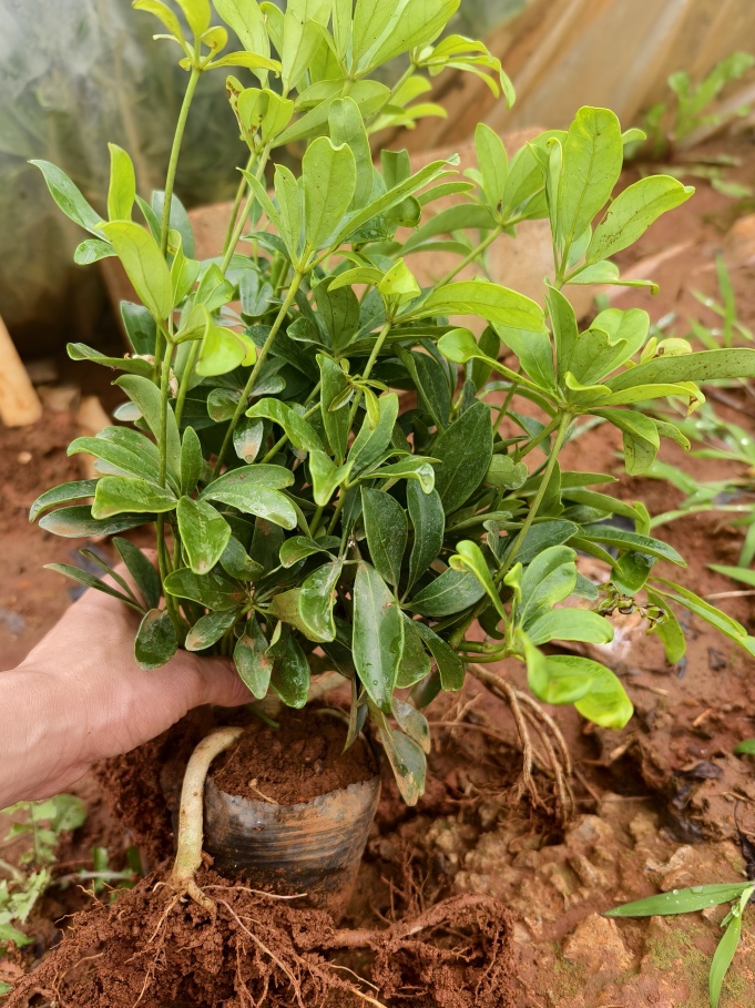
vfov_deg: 65.3
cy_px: 513
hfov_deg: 51.3
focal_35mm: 27
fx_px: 786
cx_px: 354
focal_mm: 8.67
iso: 50
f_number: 1.75
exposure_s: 1/498
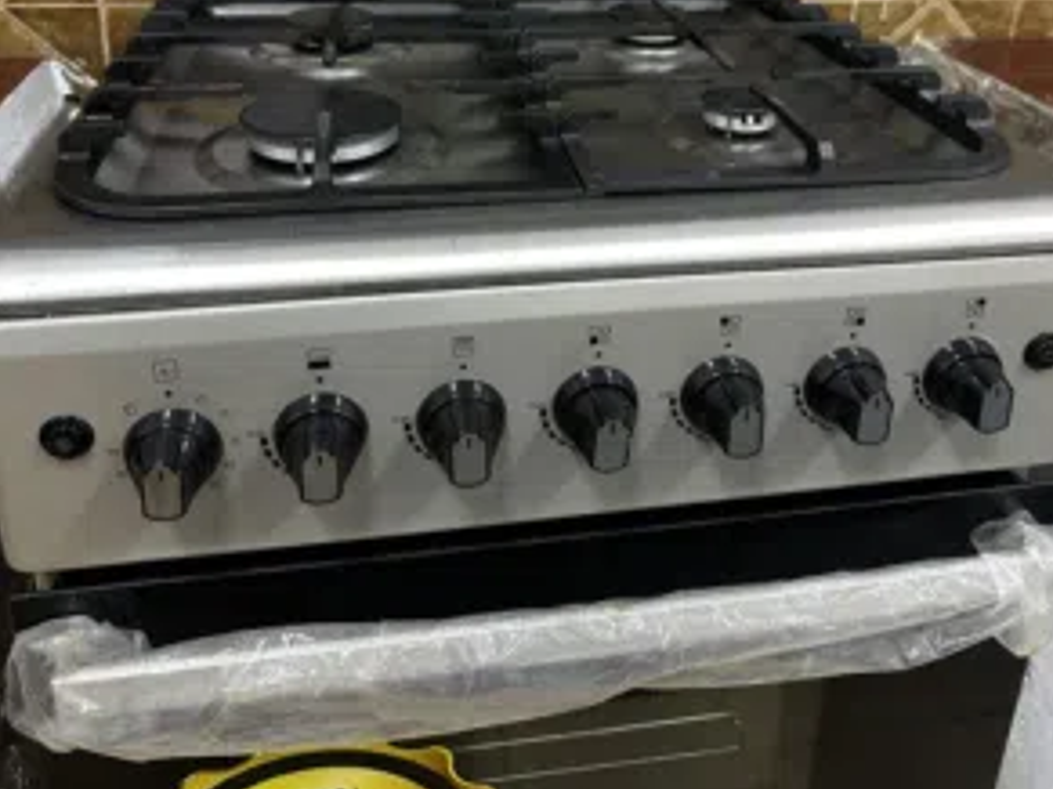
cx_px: 539
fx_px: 1003
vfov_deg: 40.6
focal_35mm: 33
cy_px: 123
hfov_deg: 55.4
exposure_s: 1/60
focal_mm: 6.86
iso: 320
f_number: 1.78
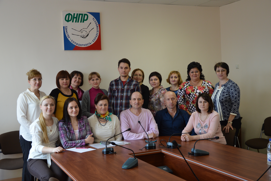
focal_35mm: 42
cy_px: 90
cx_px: 136
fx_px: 316
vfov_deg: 31.8
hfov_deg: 46.4
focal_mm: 28
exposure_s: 1/80
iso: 400
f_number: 4.2
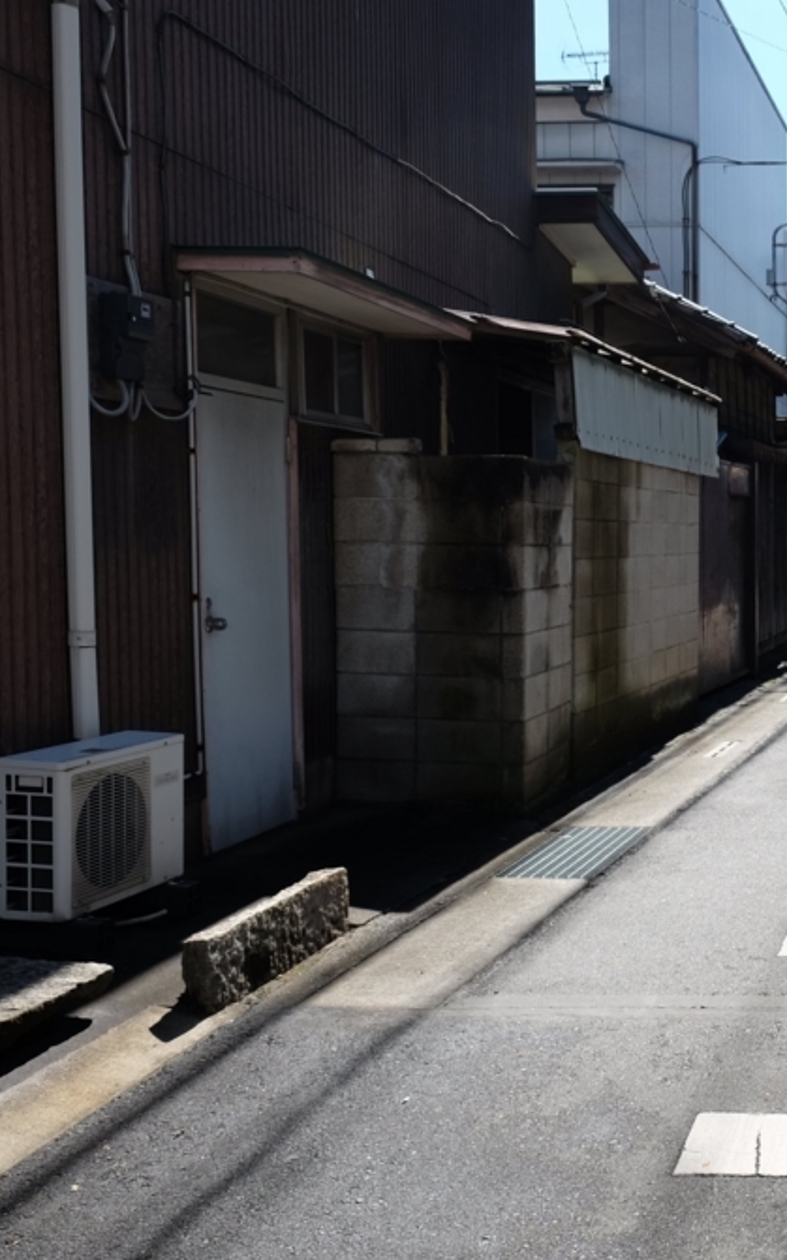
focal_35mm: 42
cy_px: 634
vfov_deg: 47.2
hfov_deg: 27.6
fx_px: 1442
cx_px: 887
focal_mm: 18
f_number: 5.6
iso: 200
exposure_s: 1/320
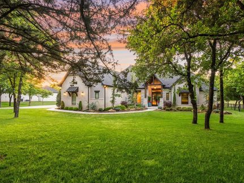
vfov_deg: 71.5
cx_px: 133
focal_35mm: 18
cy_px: 95
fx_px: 127
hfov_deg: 87.6
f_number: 8
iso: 200
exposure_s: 1/10
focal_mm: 16
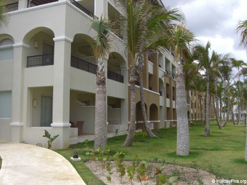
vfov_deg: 37.7
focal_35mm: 38
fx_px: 271
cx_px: 124
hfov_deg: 49.0
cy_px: 92
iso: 64
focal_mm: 6.2
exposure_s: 1/640
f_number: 2.7
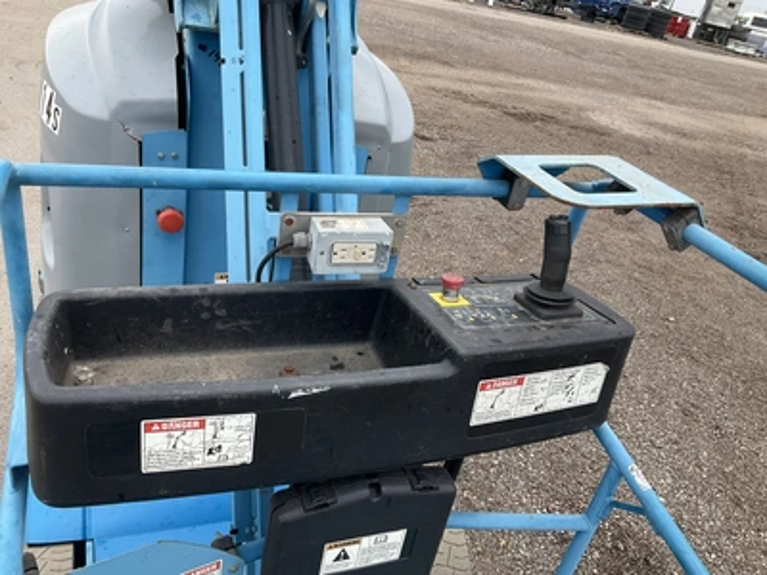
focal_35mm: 29
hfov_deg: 61.7
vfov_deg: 48.2
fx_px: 643
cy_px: 288
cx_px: 384
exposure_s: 1/534
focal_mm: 3
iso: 25
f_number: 1.8
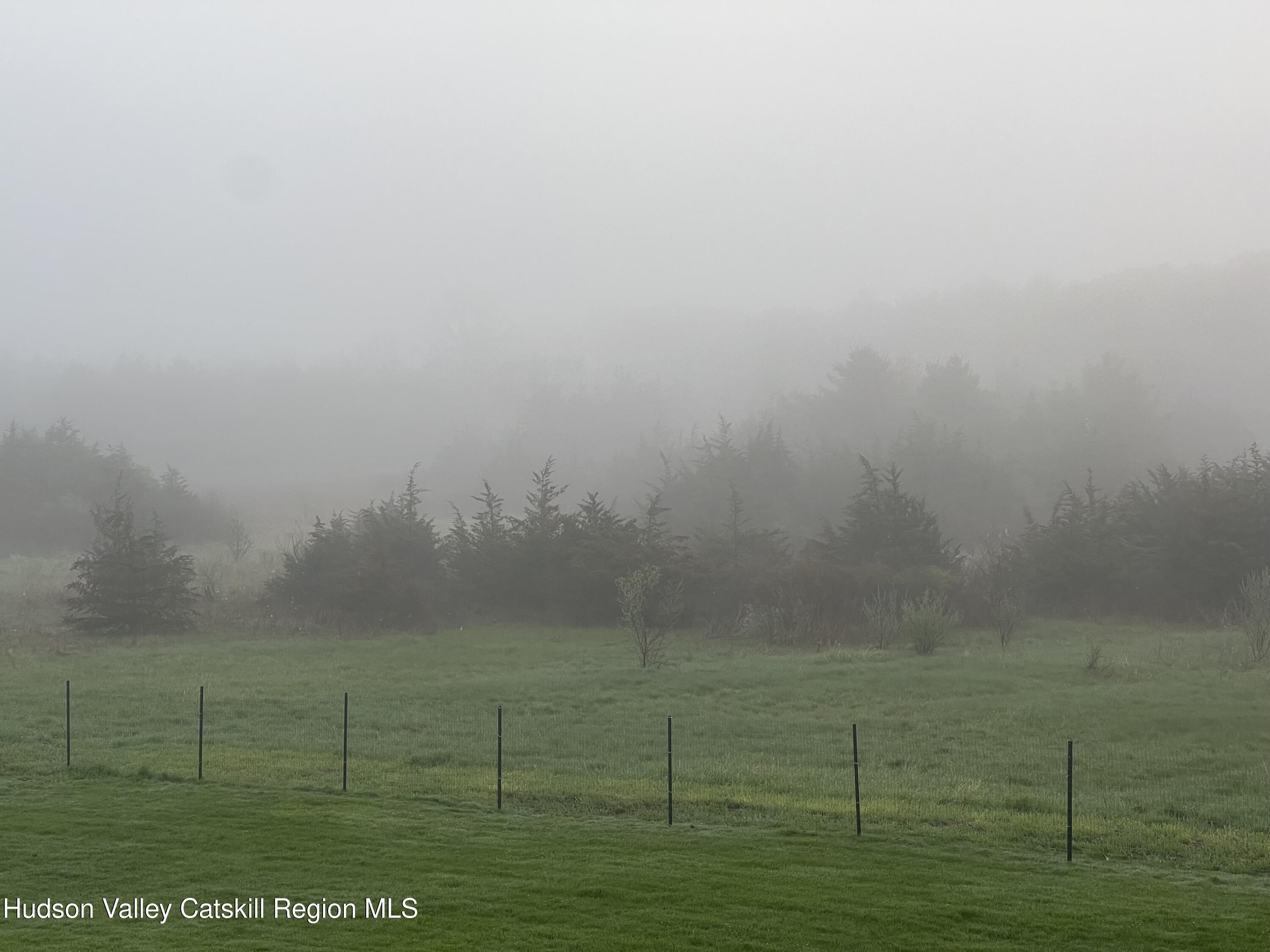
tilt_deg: -1.5
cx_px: 635
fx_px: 2825
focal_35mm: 77
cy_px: 476
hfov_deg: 25.3
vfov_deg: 19.1
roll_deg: +1.2
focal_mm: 9
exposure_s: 1/99
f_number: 2.8
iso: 40
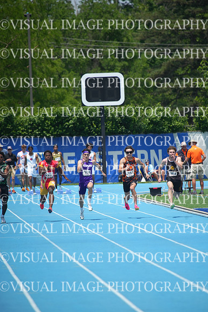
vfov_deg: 5.1
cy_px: 155
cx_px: 104
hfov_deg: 3.4
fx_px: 3492
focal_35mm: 403
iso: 400
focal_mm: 400
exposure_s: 1/2000
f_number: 5.6
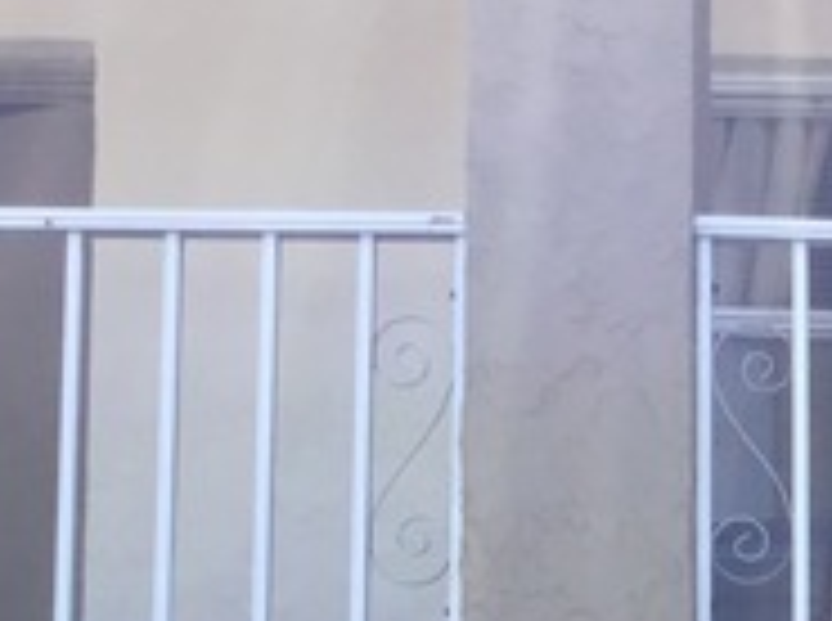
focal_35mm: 112
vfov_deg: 12.3
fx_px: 2687
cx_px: 1351
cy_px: 1026
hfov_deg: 15.8
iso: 25
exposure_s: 1/547
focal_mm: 3.3
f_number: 2.4
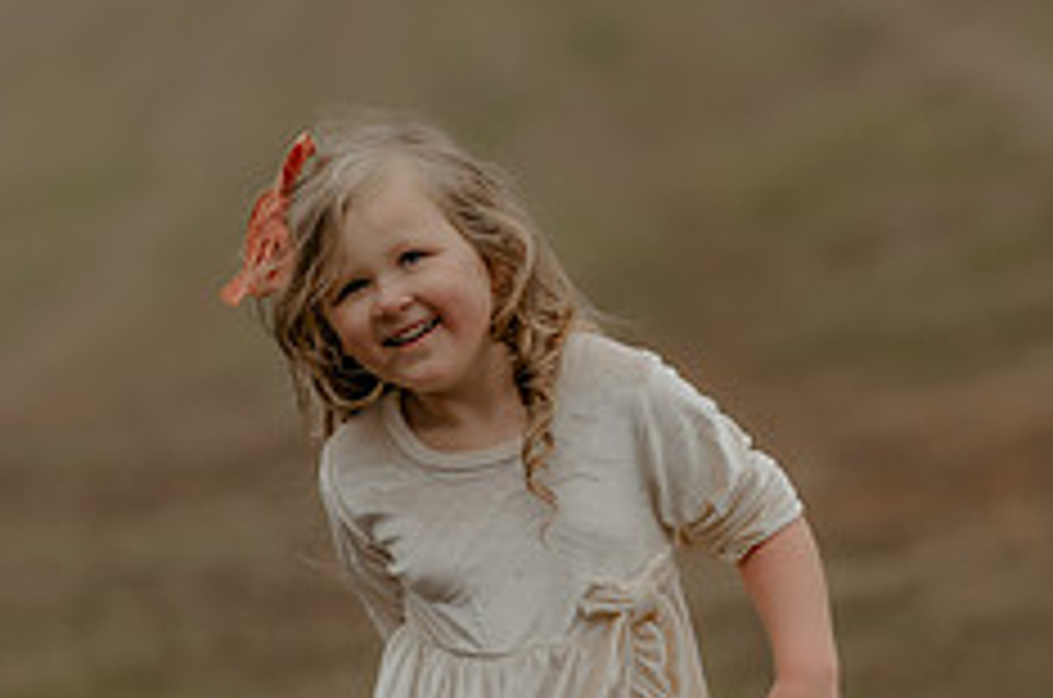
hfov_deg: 9.8
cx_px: 500
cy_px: 527
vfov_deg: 6.5
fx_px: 6159
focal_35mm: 211
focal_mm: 85
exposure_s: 1/200
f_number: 1.8
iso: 400
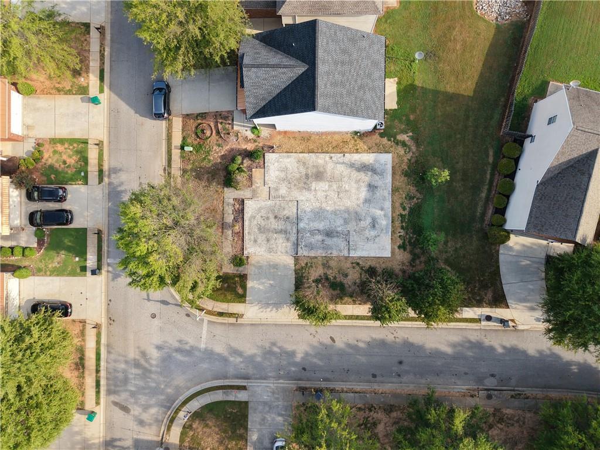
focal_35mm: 24
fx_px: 416
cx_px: 300
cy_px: 225
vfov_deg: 56.8
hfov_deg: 71.6
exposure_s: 1/640
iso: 100
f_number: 1.8
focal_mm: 8.67
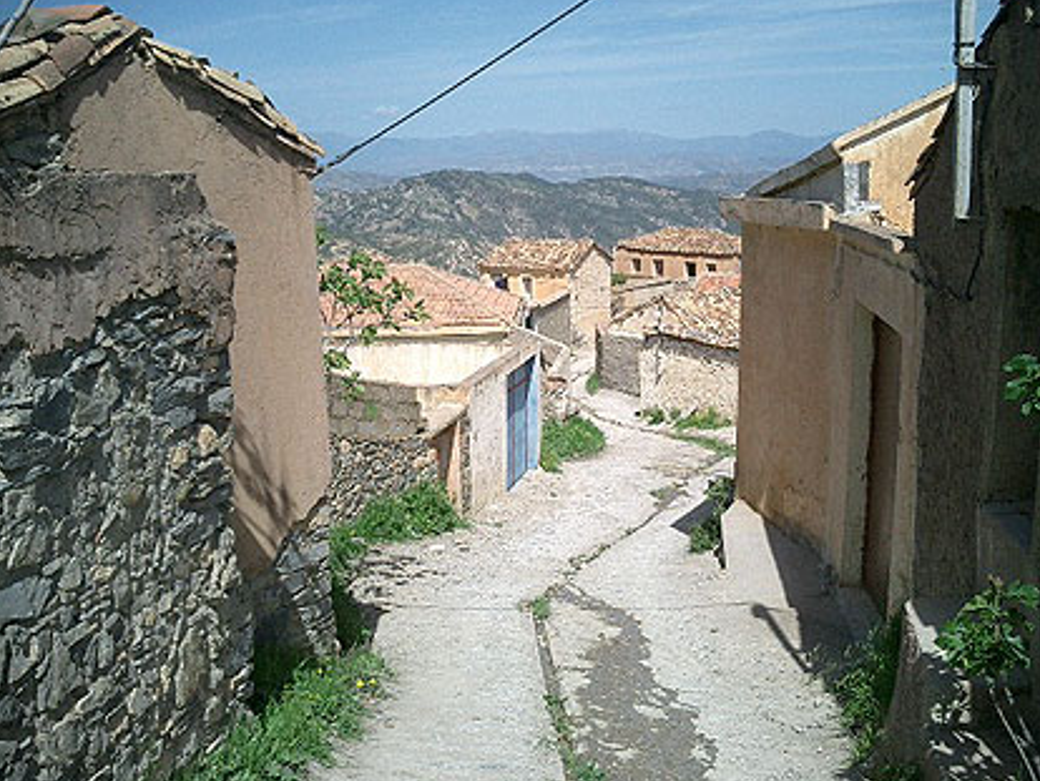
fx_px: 1142
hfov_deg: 48.9
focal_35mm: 38
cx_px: 540
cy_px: 369
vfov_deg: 37.7
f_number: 4.2
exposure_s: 1/1000
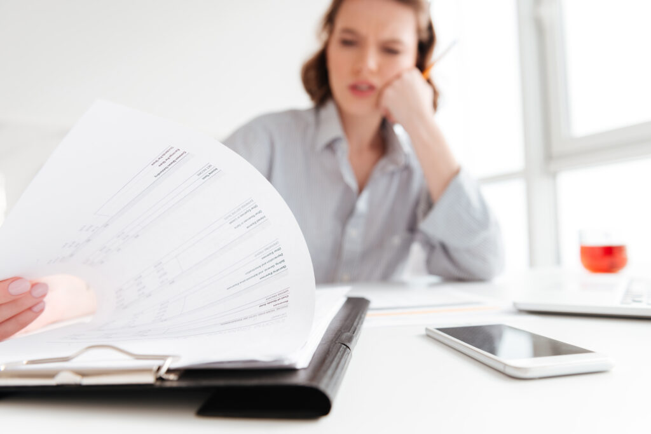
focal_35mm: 28
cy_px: 217
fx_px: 506
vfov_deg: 46.4
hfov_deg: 65.5
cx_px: 326
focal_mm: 28
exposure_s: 1/320
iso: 200
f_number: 3.5
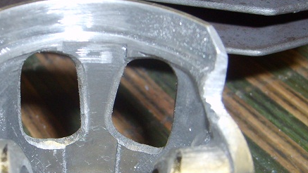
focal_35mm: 67
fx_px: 547
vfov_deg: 18.0
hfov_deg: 31.0
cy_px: 103
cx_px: 87
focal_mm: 5.8
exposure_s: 1/45
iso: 100
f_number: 2.8
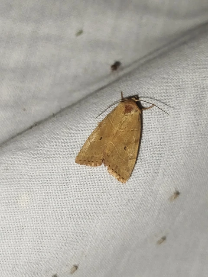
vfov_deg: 31.2
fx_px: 497
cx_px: 104
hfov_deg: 23.7
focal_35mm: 62
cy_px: 138
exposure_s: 1/50
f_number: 1.7
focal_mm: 5.31
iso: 100
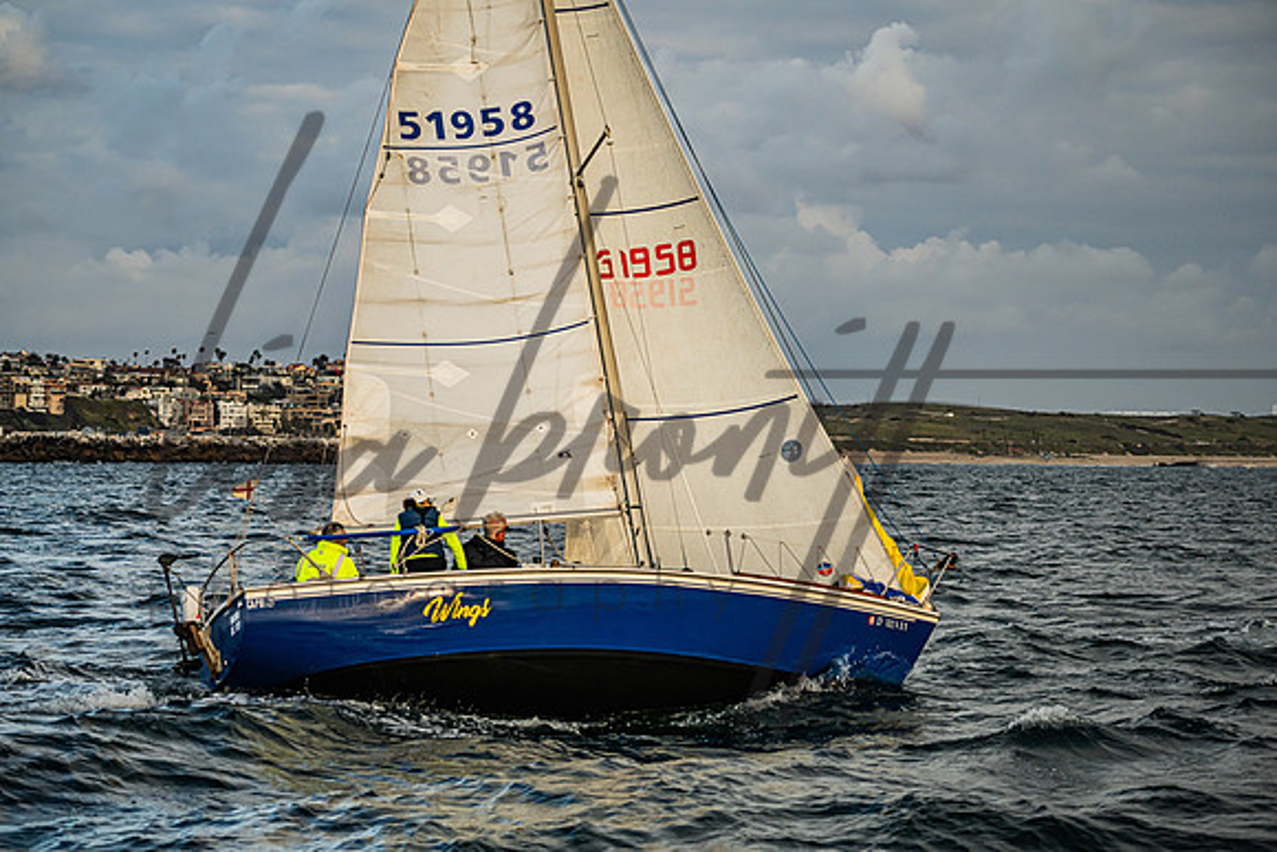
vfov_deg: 12.9
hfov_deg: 19.3
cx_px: 638
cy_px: 426
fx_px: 3763
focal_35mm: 106
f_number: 4.5
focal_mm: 100
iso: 560
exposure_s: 1/2500
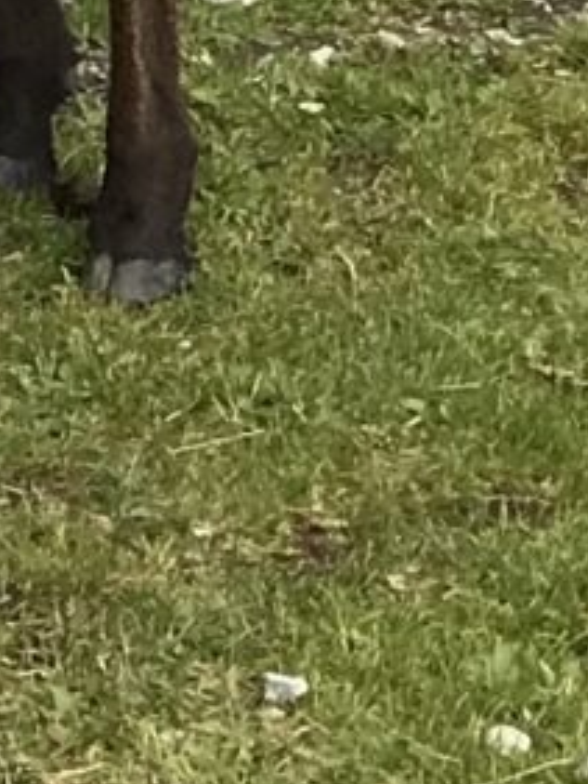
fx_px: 5771
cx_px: -1184
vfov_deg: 7.2
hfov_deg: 5.5
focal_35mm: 255
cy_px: -1228
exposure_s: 1/1008
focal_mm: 3.99
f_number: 1.8
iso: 20
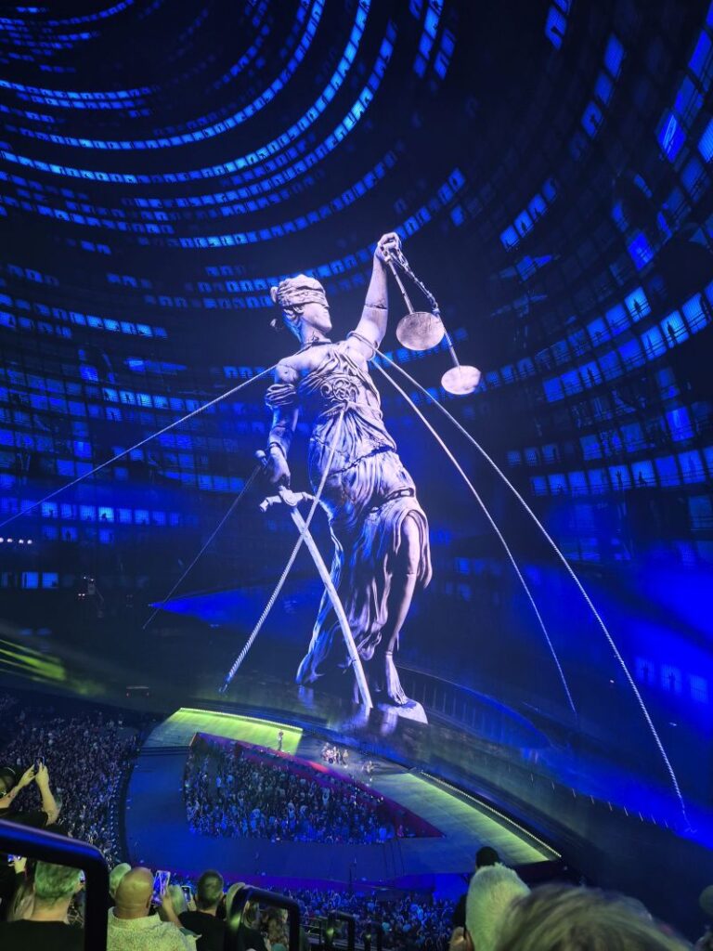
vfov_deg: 73.9
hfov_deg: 58.9
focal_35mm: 23
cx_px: 356
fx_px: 632
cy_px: 476
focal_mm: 5.4
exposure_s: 1/53
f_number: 1.8
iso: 160
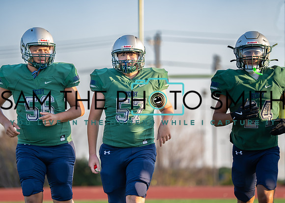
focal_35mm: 164
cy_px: 101
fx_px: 1325
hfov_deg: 12.3
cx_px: 127
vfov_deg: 8.8
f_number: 2.8
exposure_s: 1/500
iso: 125
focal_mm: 150
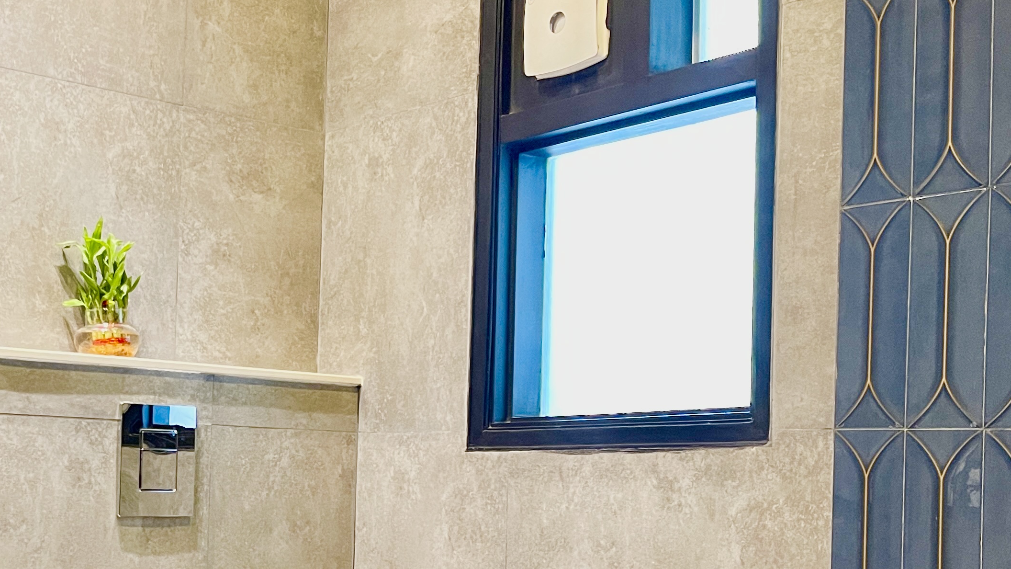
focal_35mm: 52
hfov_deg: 38.4
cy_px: 462
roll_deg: -2.3
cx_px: 205
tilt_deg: -0.6
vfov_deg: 22.7
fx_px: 1394
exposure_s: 1/50
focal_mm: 5.1
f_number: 1.6
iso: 400
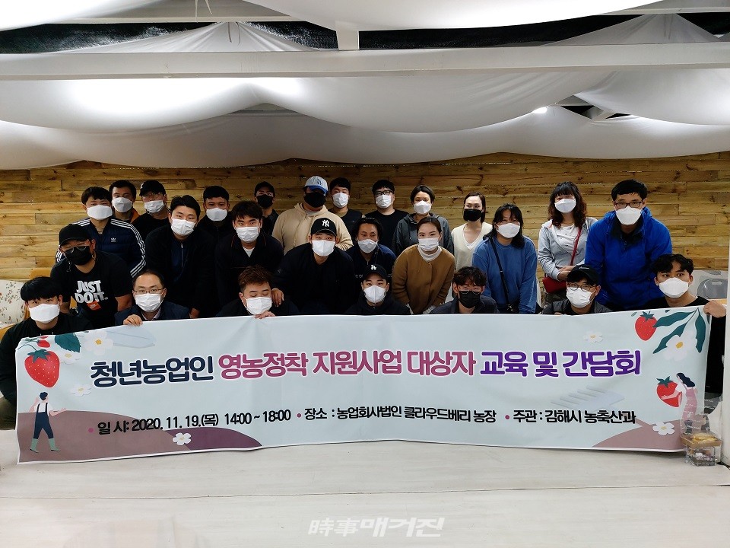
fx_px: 527
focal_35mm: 25
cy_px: 274
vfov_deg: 54.9
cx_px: 365
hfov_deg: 69.4
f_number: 2
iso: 100
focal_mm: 4.58
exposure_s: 1/60
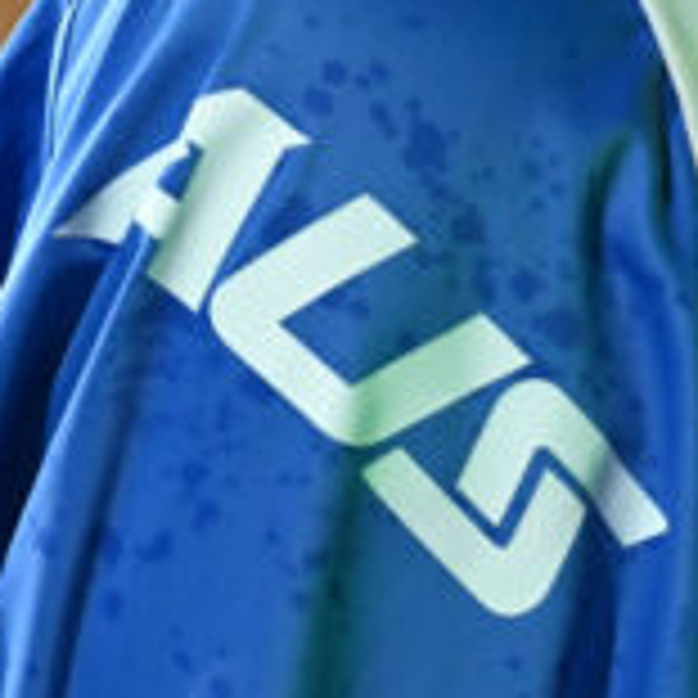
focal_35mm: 1401
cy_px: -205
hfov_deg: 1.3
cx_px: 153
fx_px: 31961
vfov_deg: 1.3
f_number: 4
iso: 8000
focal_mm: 400
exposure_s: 1/640
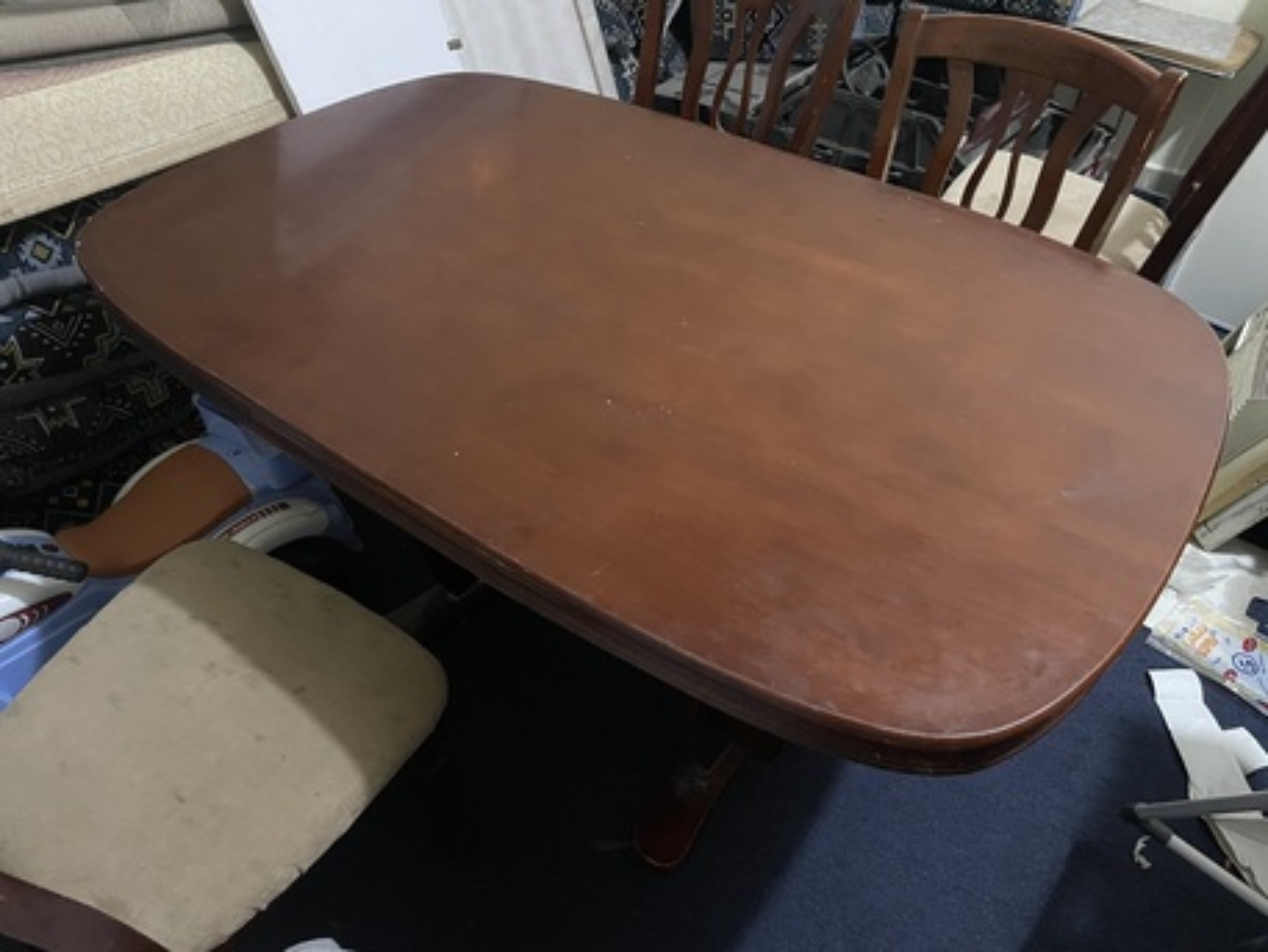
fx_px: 953
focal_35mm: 26
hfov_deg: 67.3
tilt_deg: -44.0
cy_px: 476
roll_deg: -1.9
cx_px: 634
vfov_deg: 53.1
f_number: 1.6
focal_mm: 4.2
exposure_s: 1/30
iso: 1000
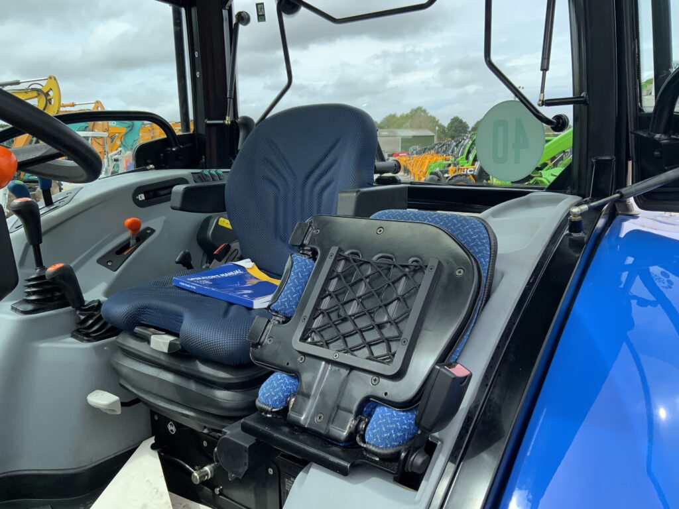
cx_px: 340
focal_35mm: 29
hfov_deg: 61.7
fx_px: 569
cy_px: 254
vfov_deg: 48.2
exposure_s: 1/635
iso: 16
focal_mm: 3
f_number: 1.8
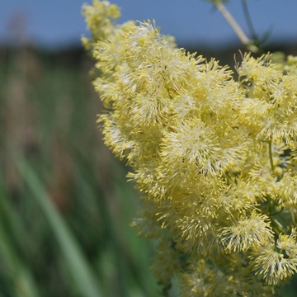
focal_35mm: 141
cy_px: 173
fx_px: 1369
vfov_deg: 12.4
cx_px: 206
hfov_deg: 12.4
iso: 100
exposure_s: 1/640
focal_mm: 62
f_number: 6.3
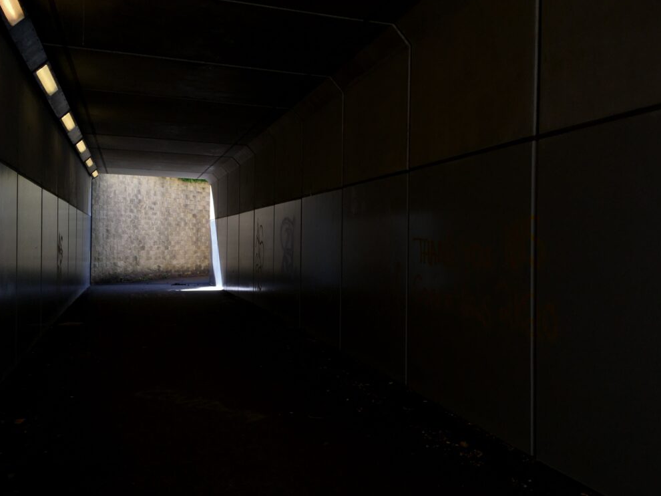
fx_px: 573
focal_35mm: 30
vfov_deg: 46.8
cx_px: 326
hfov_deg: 60.0
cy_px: 241
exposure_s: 1/138
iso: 25
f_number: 2.2
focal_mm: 4.15
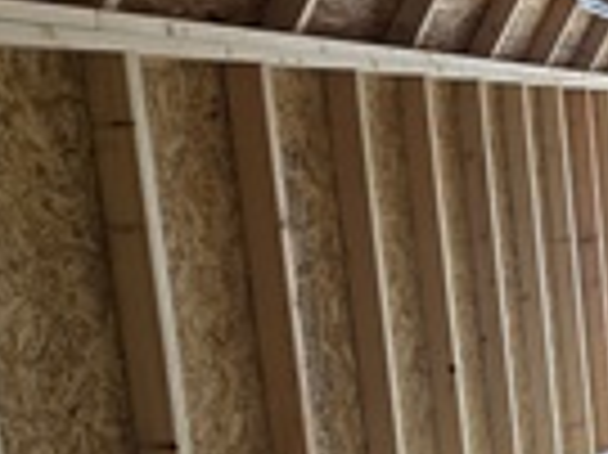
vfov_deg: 29.1
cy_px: 211
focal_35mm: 50
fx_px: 877
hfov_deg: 28.2
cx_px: 869
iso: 50
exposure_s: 1/139
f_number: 2.2
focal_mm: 2.2
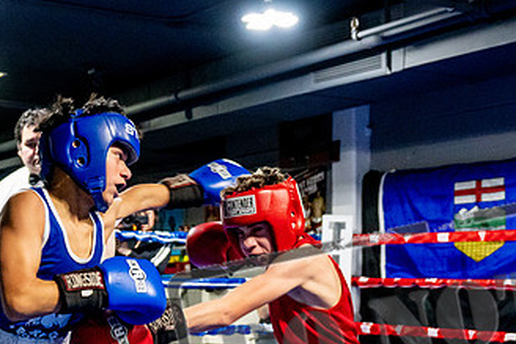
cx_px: 171
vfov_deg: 17.7
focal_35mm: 76
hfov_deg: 26.5
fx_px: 1090
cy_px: 299
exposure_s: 1/800
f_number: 2.8
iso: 5000
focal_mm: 29
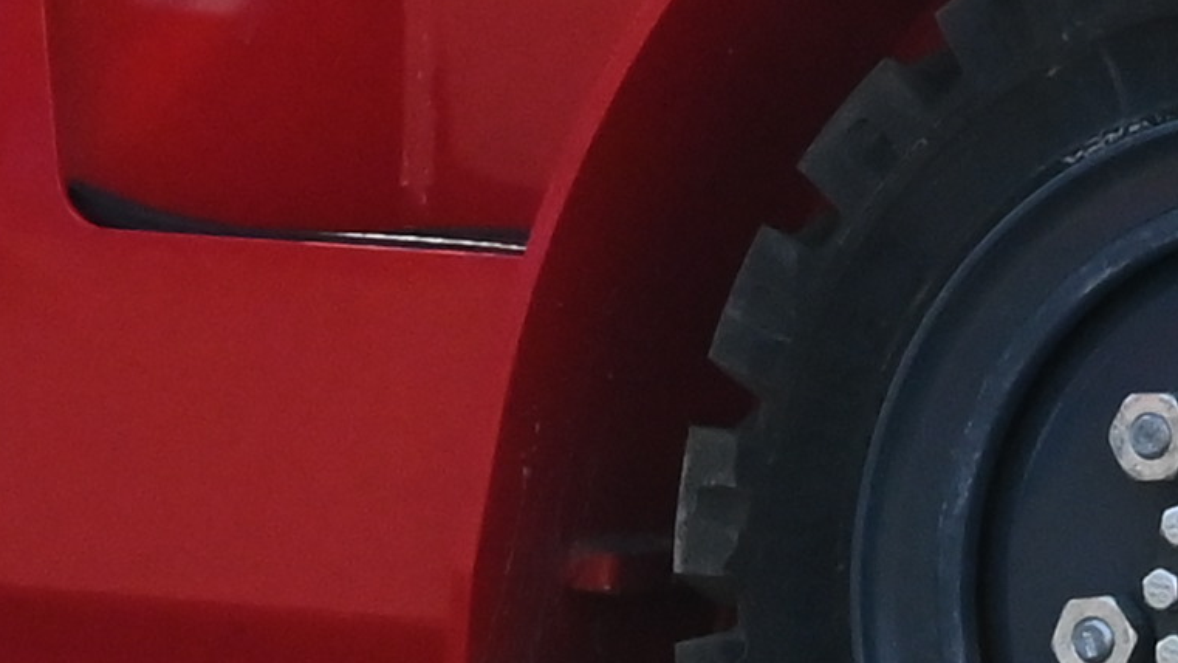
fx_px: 8059
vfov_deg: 4.6
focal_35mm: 258
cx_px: 1444
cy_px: -1029
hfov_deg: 8.3
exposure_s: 1/1000
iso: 2500
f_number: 16
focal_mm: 31
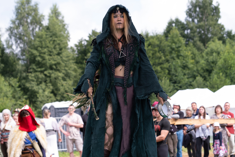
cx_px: 117
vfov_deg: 12.1
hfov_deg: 18.1
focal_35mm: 113
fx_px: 738
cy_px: 78
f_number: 3.2
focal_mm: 50
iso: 200
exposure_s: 1/1250
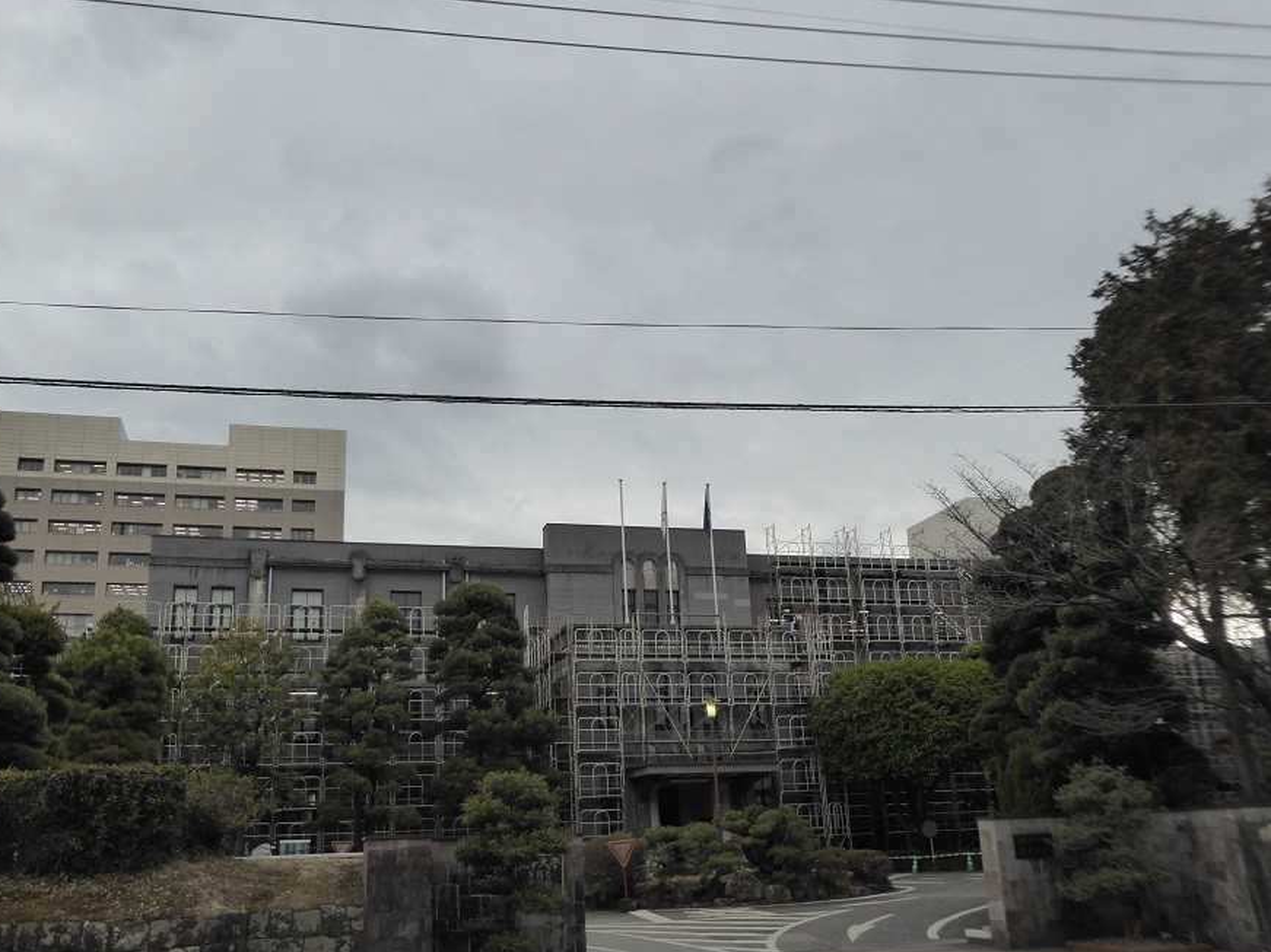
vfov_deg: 45.4
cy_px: 510
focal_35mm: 31
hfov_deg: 58.3
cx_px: 591
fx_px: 1138
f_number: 3.4
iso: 200
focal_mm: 4.7
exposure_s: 1/250
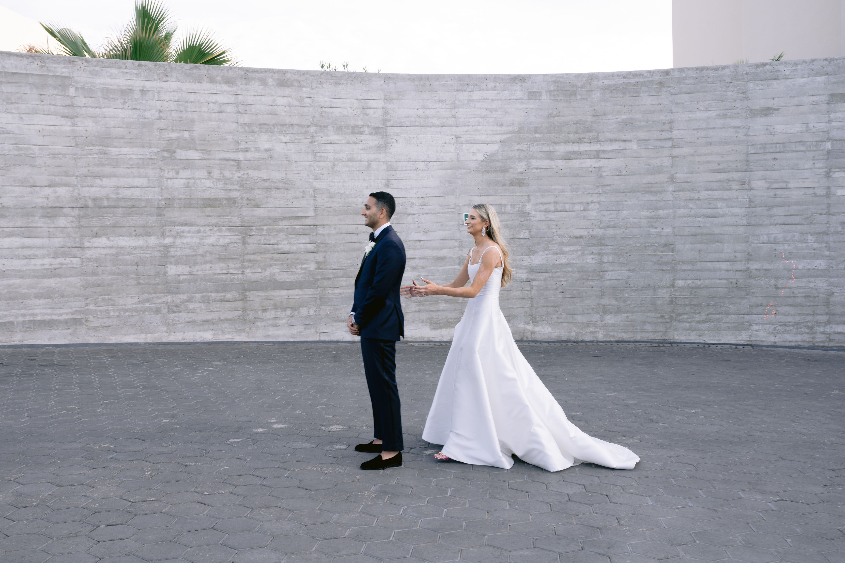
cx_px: 422
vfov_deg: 37.9
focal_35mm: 35
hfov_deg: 54.4
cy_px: 282
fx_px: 821
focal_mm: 35
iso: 200
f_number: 8
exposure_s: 1/125
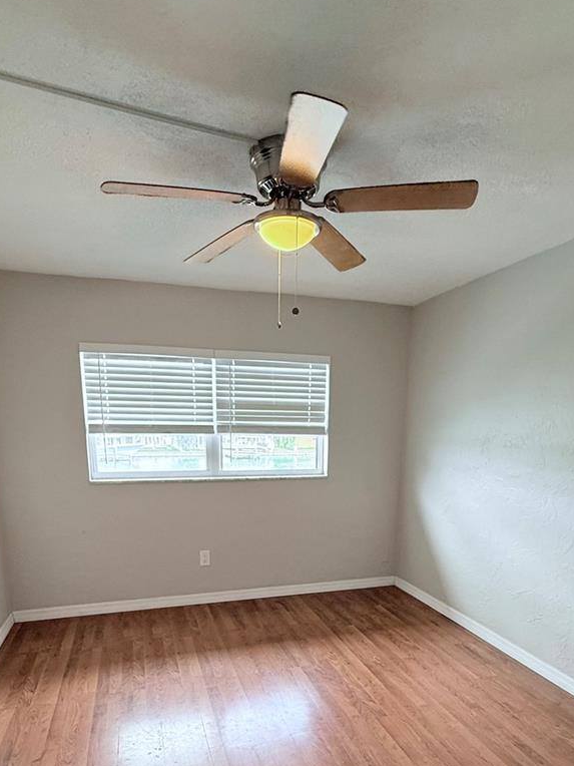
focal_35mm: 22
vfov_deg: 72.9
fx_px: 486
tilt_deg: -12.7
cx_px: 280
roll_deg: -1.2
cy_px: 538
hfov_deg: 61.1
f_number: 2.2
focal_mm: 2.22
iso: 250
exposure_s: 1/120
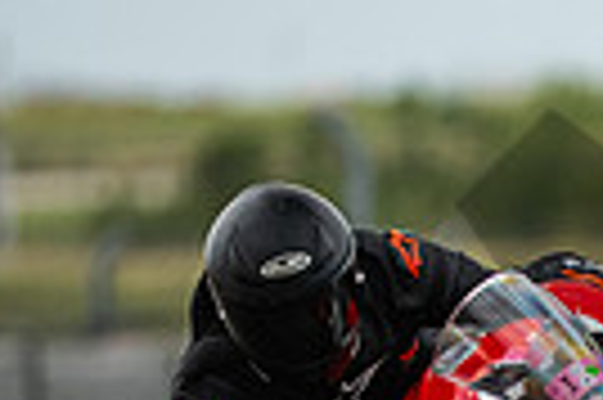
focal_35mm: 1301
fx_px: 21765
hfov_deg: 1.6
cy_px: 546
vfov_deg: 1.1
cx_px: 891
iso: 400
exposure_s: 1/5000
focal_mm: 200
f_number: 2
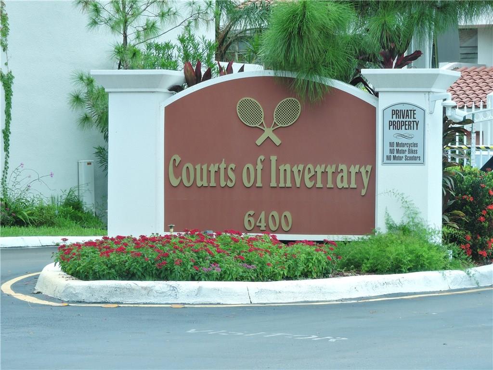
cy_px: 185
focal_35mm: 180
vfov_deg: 8.2
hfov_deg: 11.0
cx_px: 246
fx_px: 2564
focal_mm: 32.2
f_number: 5.3
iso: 100
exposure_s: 1/125
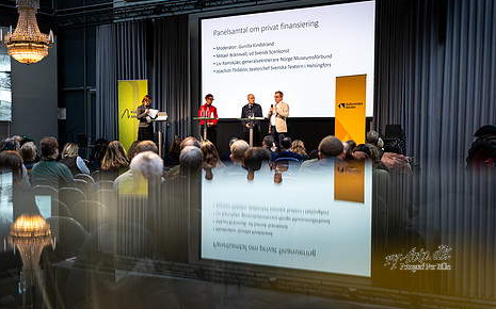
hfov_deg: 40.0
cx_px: 179
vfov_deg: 25.8
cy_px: 177
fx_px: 675
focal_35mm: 50
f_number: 1.4
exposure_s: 1/160
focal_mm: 35
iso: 320
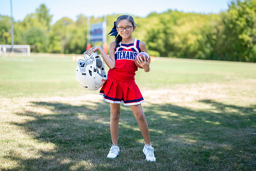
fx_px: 395
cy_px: 77
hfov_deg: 35.9
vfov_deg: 24.4
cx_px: 129
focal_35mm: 56
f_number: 1.2
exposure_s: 1/1250
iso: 100
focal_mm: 50
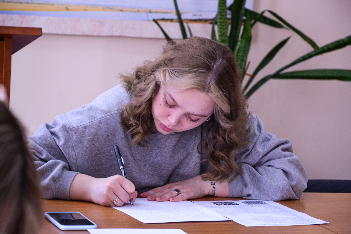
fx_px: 1536
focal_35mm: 158
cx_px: 176
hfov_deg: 13.0
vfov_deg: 8.7
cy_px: 117
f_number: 5.6
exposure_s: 1/80
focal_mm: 105
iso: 800
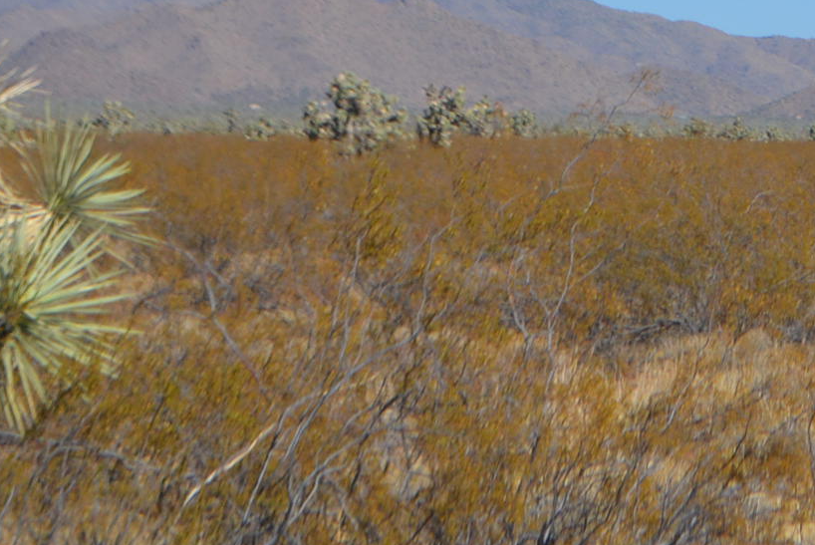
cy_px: -82
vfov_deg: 4.6
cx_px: 1287
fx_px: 6839
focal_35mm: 302
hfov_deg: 6.7
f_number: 7.1
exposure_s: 1/2000
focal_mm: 55
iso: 400
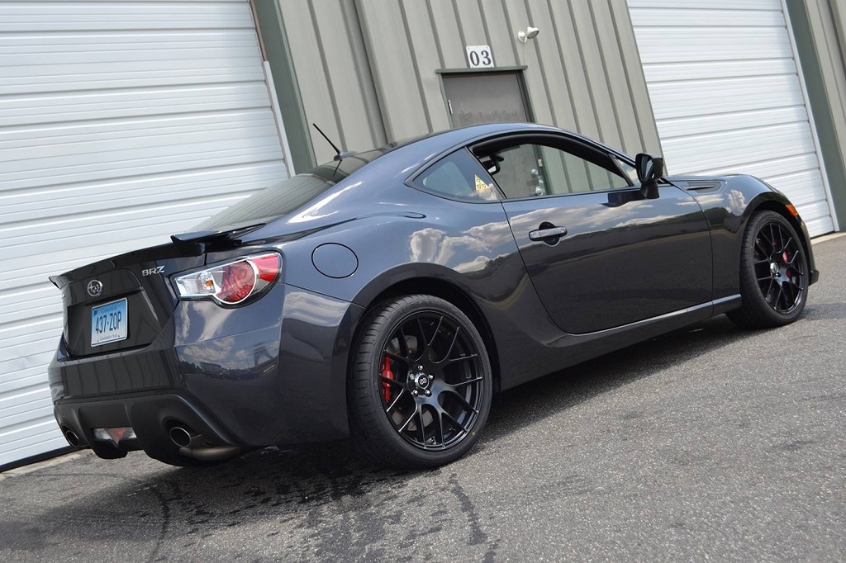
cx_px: 423
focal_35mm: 44
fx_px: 1022
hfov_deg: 45.0
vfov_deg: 30.8
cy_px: 282
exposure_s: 1/125
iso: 100
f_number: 5.6
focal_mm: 29
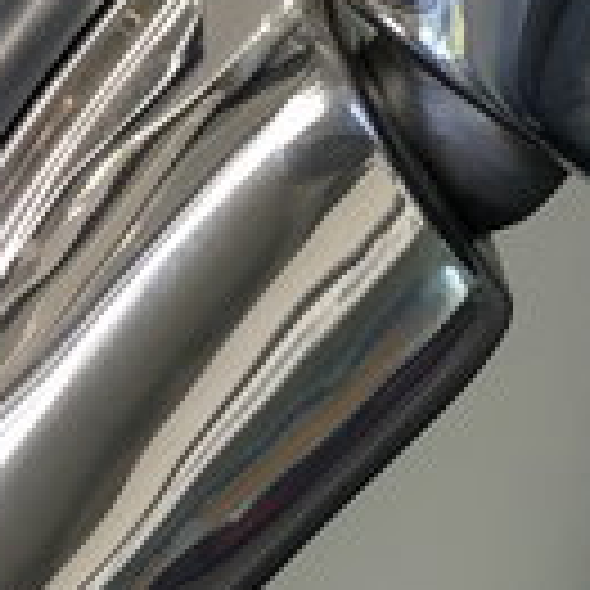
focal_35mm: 145
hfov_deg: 11.9
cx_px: 5
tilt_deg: -36.2
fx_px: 2796
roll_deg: -3.6
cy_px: 5
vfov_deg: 11.9
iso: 20
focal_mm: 3.99
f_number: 1.8
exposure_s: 1/120
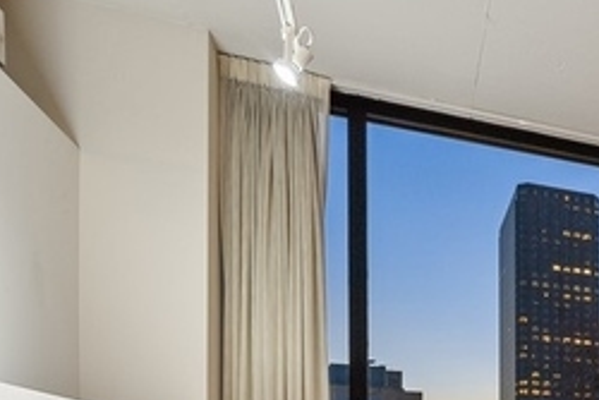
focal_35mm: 41
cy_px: 485
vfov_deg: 28.3
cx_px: 700
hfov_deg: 37.3
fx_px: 683
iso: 800
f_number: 8
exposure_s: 1/4
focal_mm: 16
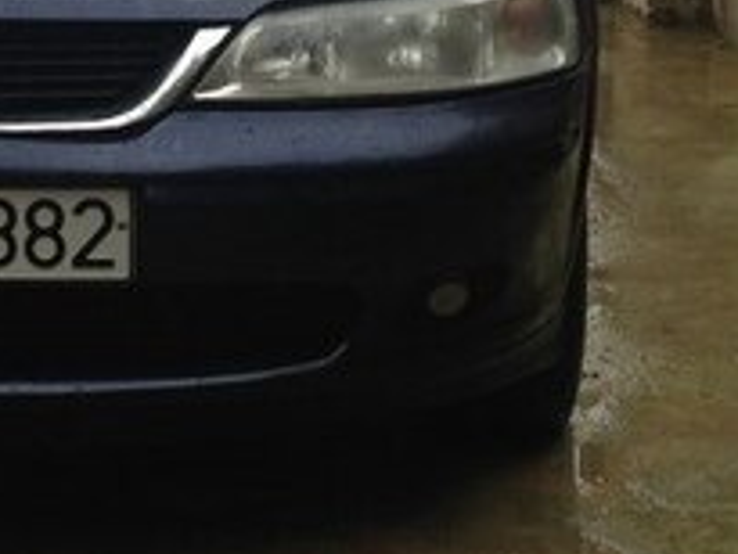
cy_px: -56
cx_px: 126
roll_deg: -1.0
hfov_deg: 18.3
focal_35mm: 106
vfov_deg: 13.7
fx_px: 2261
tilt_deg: -8.8
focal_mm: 4.12
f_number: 2.4
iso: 50
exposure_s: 1/179
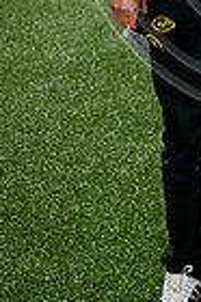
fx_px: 1083
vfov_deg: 15.1
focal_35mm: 129
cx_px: 292
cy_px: -99
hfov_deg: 10.3
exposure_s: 1/640
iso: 3200
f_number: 2.8
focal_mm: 40
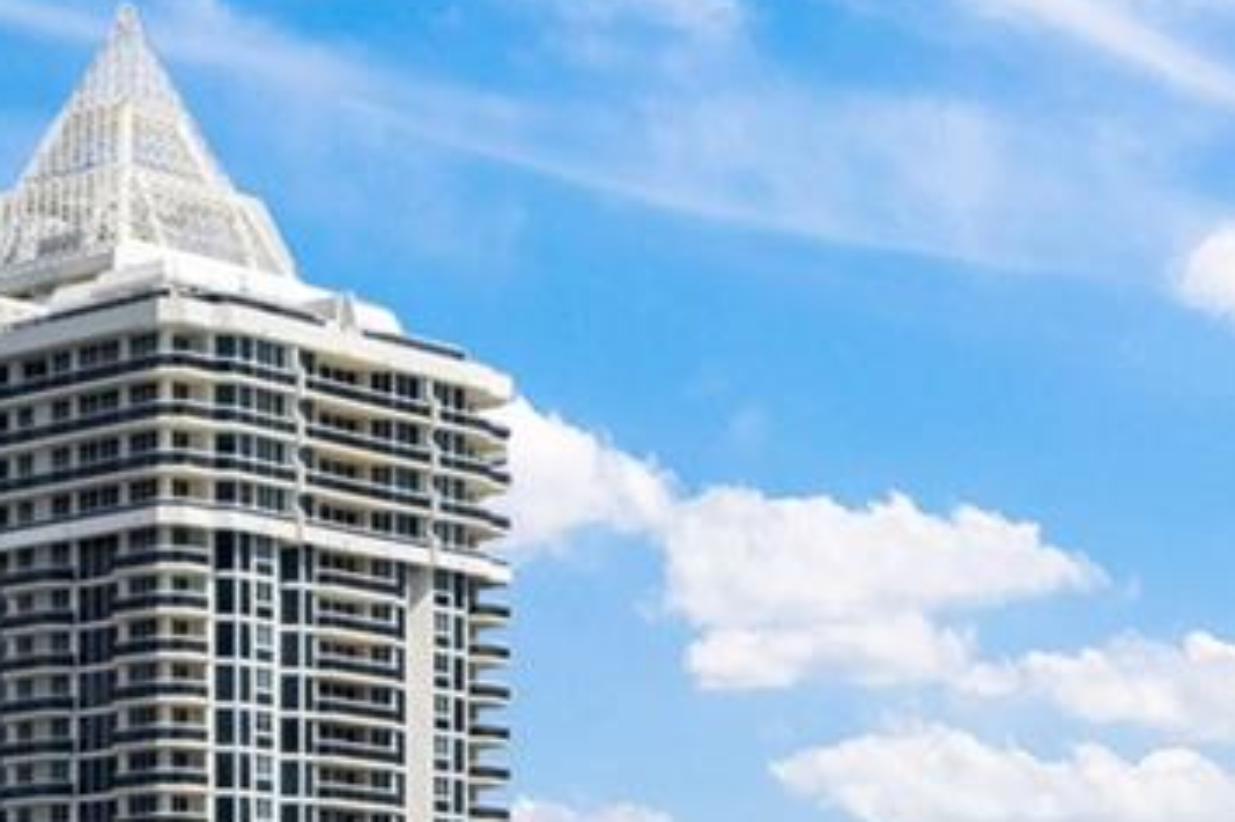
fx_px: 3395
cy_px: 1632
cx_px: 368
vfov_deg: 12.3
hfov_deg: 20.5
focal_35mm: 99
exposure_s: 1/100
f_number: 2.8
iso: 100
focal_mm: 8.38
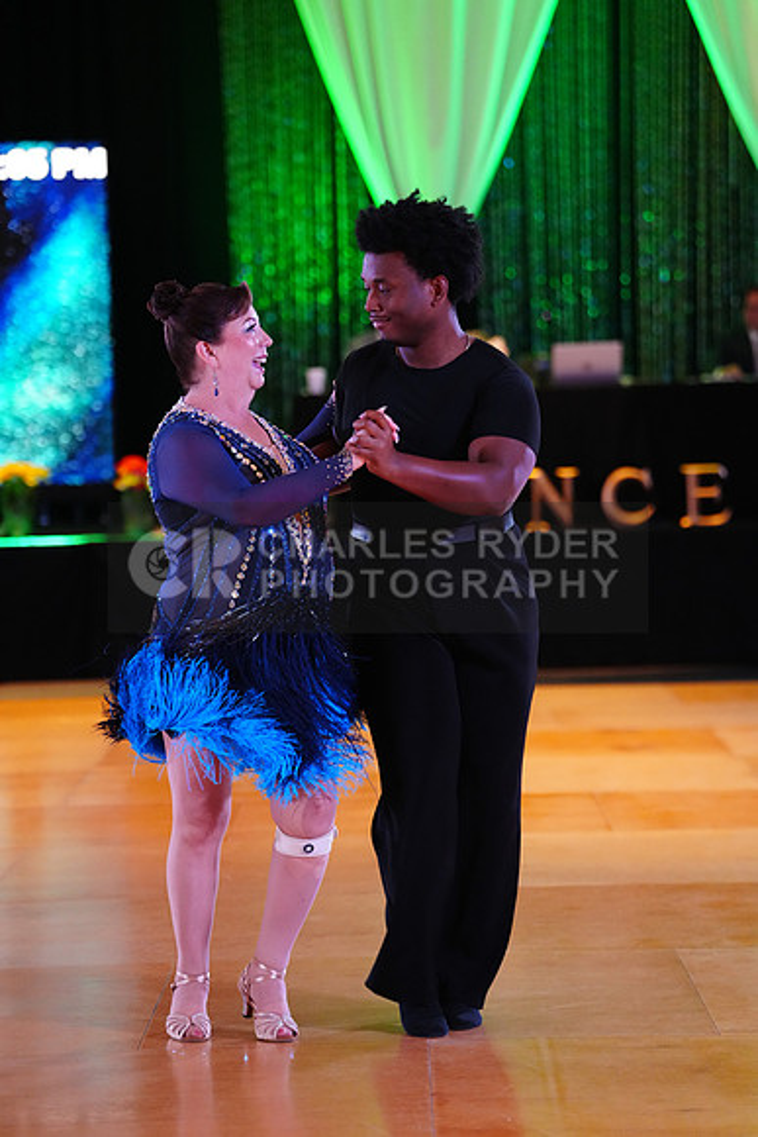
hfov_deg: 12.2
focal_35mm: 112
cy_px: 568
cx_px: 379
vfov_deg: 18.3
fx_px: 3535
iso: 5000
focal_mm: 112
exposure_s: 1/400
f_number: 2.8
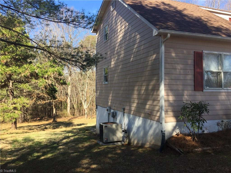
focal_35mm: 29
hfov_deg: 61.7
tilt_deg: +1.8
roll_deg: -1.6
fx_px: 194
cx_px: 116
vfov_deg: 48.2
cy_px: 86
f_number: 2.2
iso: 32
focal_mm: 4.15
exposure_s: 1/638
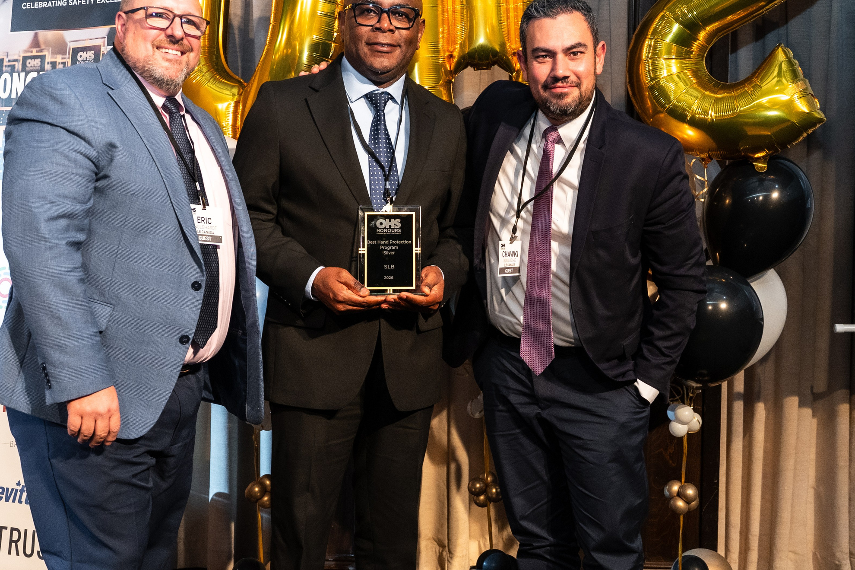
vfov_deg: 25.5
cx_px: 416
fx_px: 1258
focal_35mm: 53
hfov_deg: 37.5
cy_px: 287
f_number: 2.8
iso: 1250
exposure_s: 1/160
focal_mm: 24
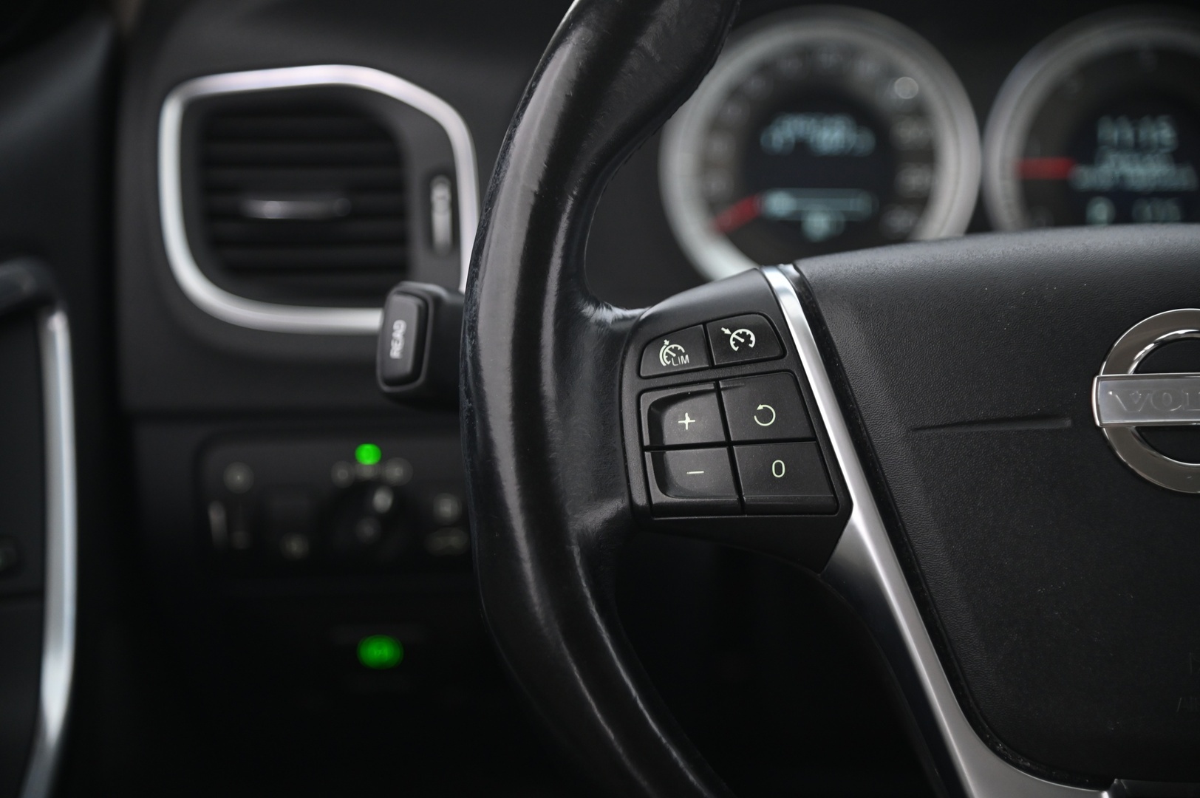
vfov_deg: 16.6
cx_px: 600
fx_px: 2731
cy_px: 399
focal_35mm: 82
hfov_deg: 24.8
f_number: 4
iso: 2000
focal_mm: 82
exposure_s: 1/15
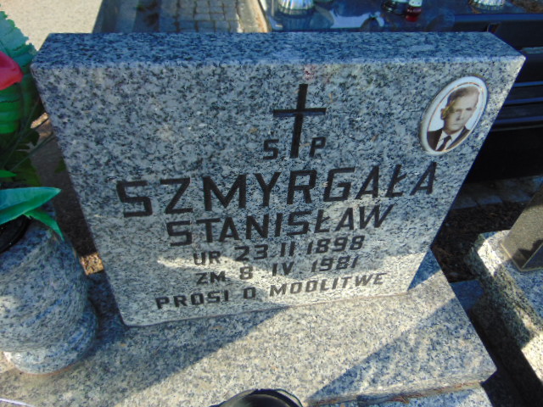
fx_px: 392
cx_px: 272
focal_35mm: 25
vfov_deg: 54.9
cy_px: 204
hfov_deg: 69.4
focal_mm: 4.5
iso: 80
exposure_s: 1/250
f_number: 3
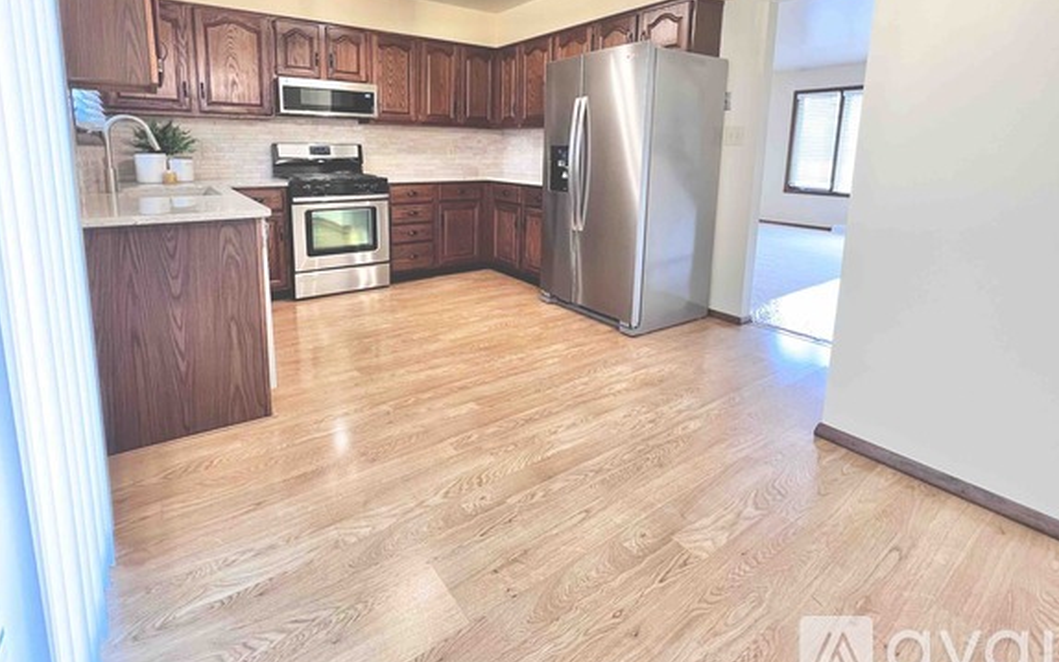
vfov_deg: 69.5
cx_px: 482
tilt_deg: -8.8
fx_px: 462
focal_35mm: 16
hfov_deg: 97.6
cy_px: 229
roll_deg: -0.2
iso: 400
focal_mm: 1.57
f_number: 1.8
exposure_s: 1/60
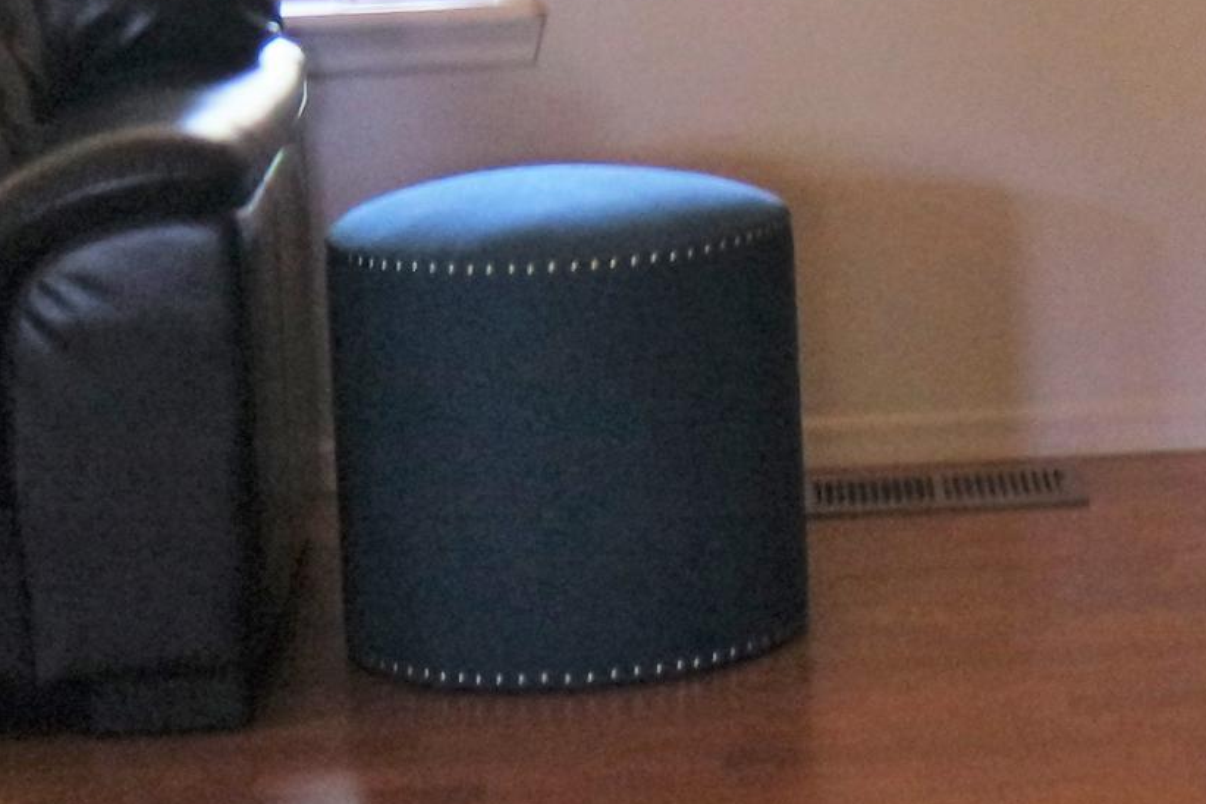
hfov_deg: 13.7
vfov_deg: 9.3
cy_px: 13
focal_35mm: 146
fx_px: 4891
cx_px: 1375
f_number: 4
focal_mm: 15
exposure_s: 1/15
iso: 1600
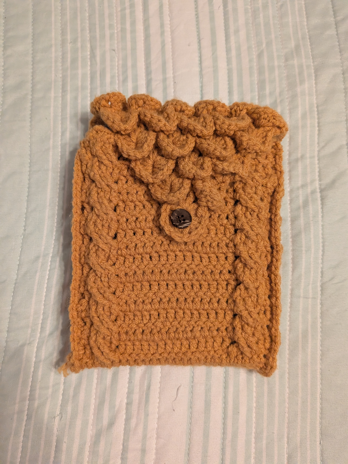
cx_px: 174
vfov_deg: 71.6
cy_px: 232
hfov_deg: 56.8
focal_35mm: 24
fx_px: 322
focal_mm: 4.53
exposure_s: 1/120
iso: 654
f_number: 1.7
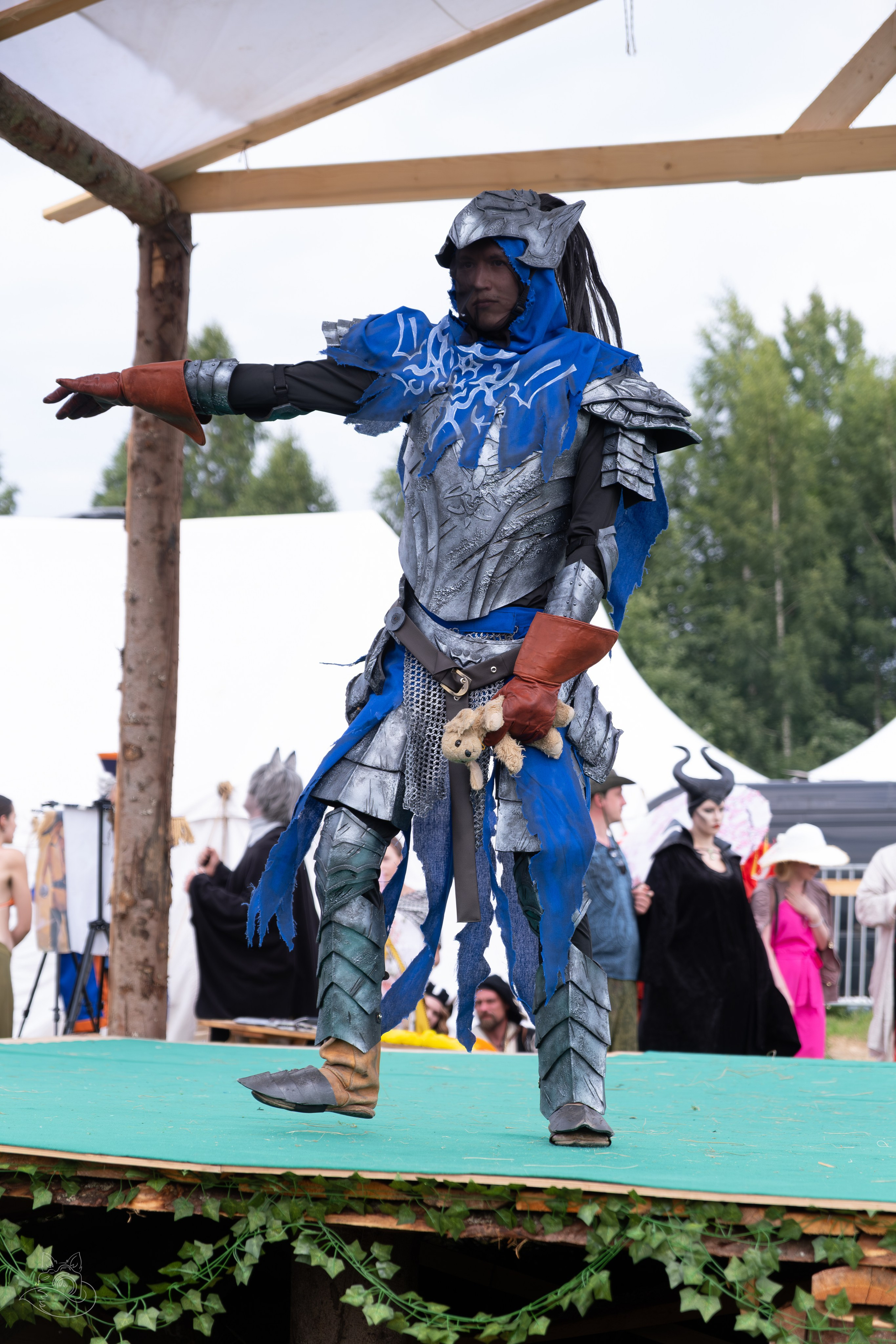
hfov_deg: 16.5
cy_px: 672
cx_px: 448
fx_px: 3098
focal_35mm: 83
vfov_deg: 24.5
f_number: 3.6
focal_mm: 55
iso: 250
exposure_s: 1/1000
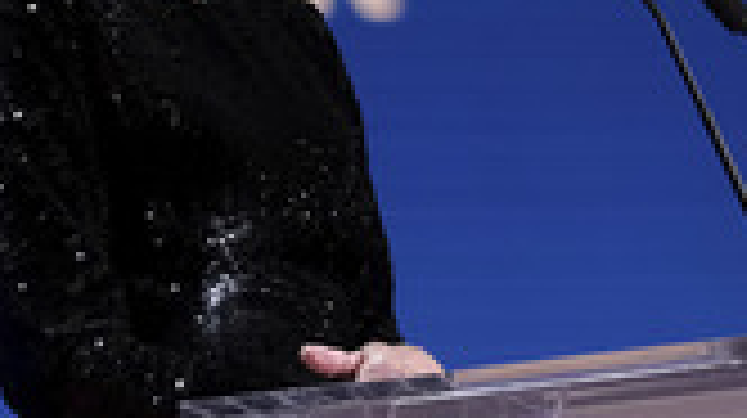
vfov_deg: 3.2
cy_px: 157
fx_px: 7599
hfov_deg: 5.6
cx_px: 187
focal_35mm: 384
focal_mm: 90
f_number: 2
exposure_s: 1/400
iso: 1600
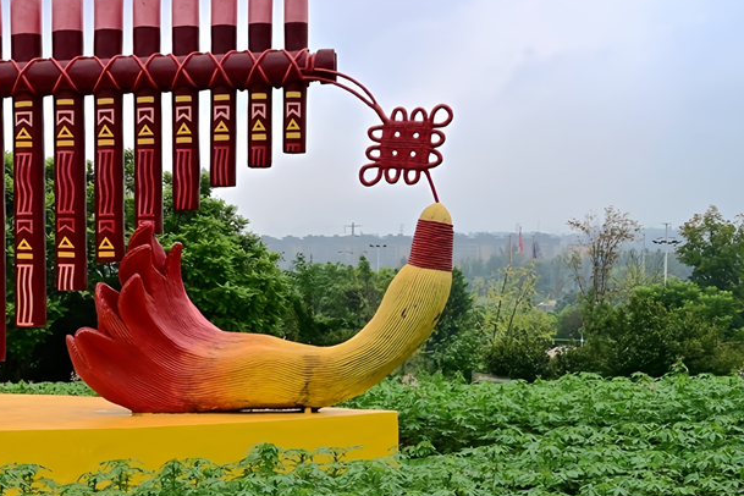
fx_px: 1426
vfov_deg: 19.6
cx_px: 89
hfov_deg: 28.2
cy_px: 374
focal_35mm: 69
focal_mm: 35
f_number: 8
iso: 125
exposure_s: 1/80
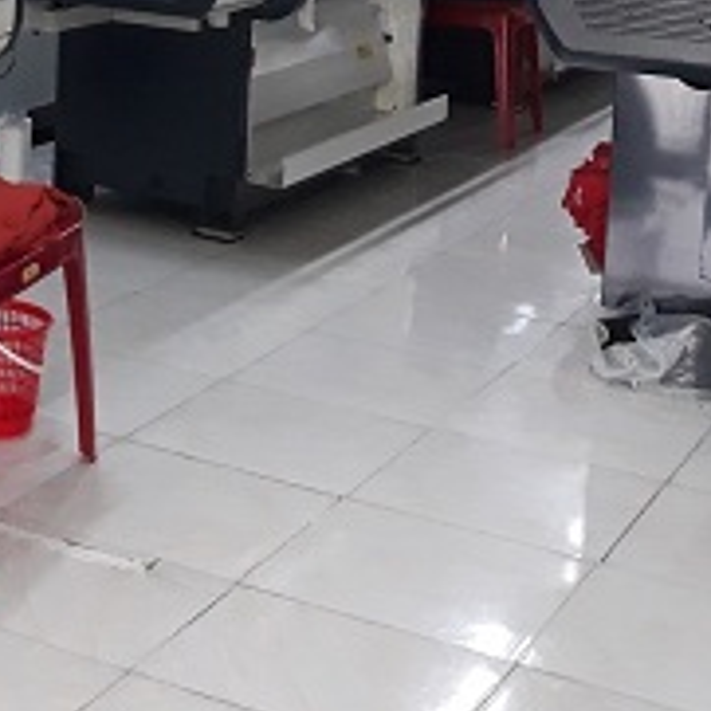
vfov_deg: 20.6
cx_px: -134
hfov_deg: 20.5
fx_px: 1836
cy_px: -130
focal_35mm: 79
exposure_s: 1/50
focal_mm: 3.71
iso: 200
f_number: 1.7
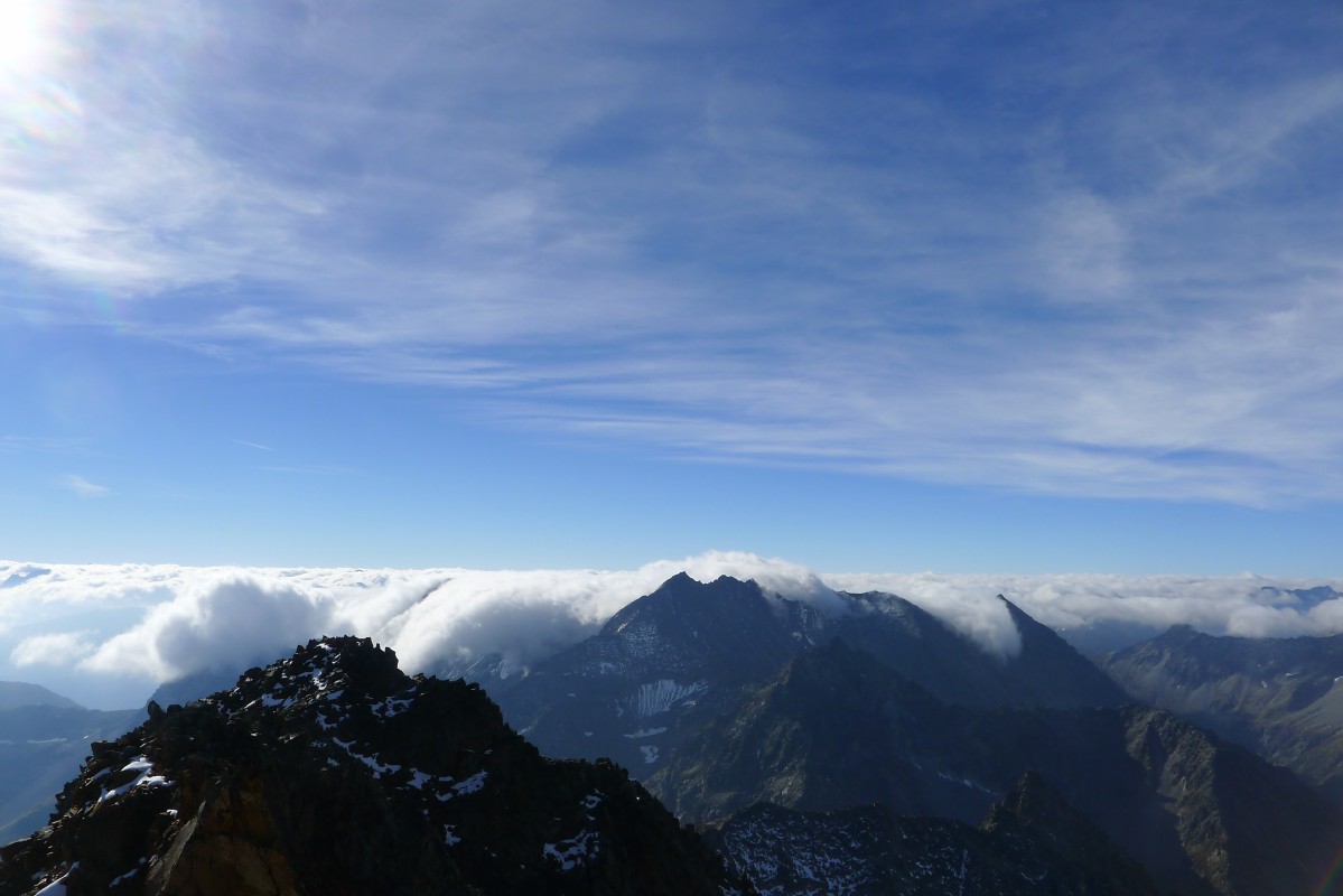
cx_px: 672
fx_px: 895
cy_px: 448
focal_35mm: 24
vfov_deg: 53.2
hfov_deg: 73.7
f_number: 5.6
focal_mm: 5.1
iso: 80
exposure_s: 1/800
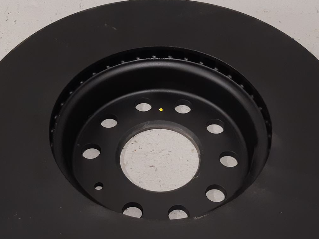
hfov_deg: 36.2
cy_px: 148
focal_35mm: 53
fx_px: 488
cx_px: 150
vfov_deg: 27.4
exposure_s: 1/50
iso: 160
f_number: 1.7
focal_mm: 3.93
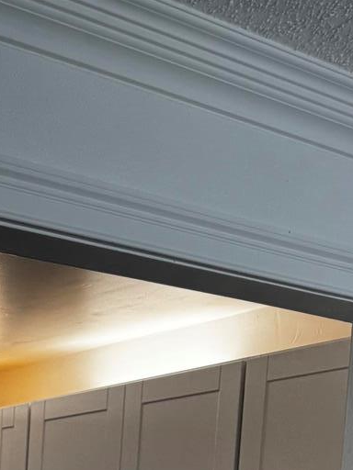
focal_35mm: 75
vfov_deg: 21.3
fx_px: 1020
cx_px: -189
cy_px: 733
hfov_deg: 17.5
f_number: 1.78
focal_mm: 6.76
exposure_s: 1/148
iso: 64
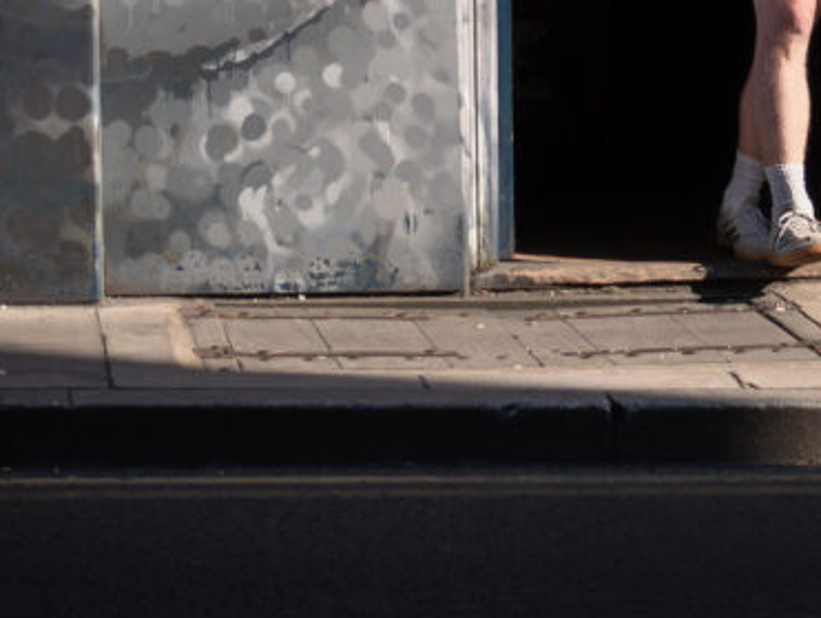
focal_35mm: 182
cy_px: -563
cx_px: 808
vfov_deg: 7.9
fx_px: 4321
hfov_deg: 10.8
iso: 250
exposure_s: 1/800
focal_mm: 22
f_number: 5
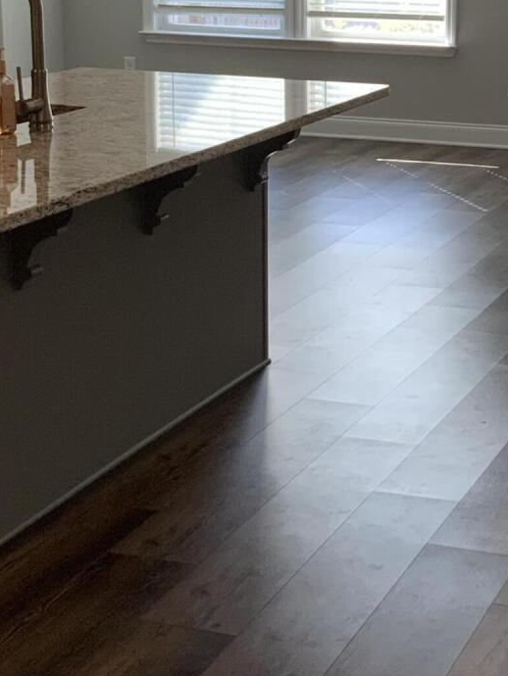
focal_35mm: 84
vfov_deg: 23.2
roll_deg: -0.4
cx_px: 419
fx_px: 1643
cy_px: 217
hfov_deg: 17.4
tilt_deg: -12.4
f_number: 1.8
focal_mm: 3
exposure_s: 1/120
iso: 64
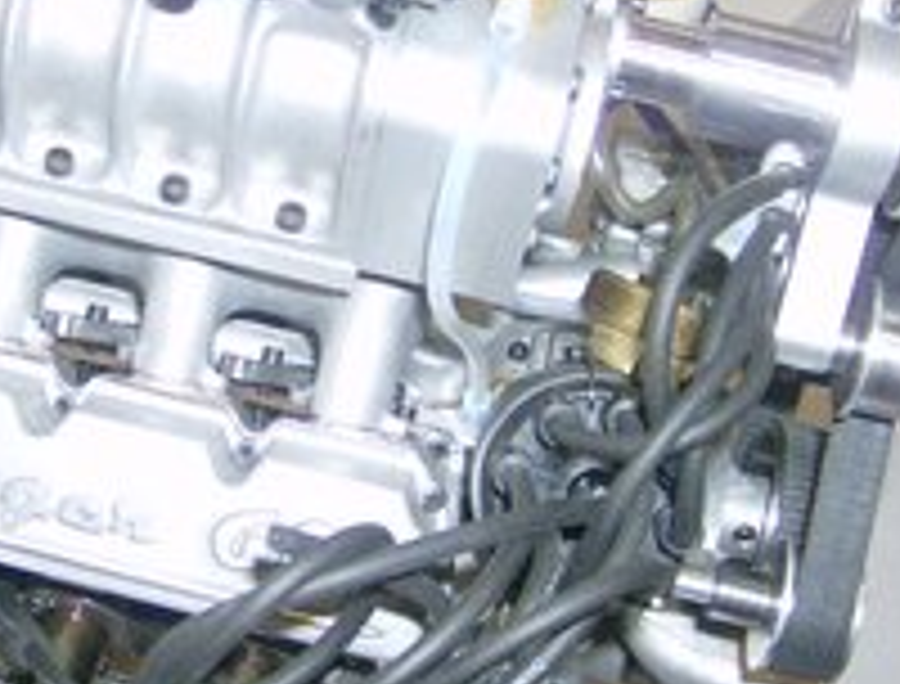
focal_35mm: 72
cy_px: 261
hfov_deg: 26.2
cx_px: 135
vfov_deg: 20.6
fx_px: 1881
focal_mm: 6
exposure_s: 1/60
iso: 200
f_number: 2.8
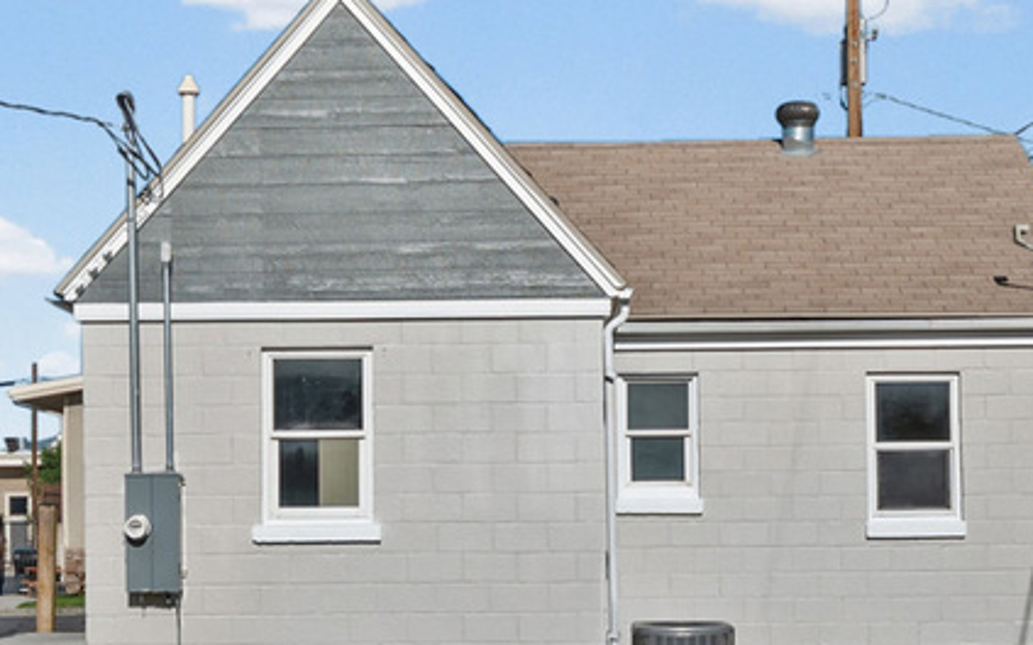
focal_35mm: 79
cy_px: 509
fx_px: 2223
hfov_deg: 26.1
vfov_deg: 16.4
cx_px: 576
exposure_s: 1/250
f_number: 9
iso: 250
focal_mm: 16
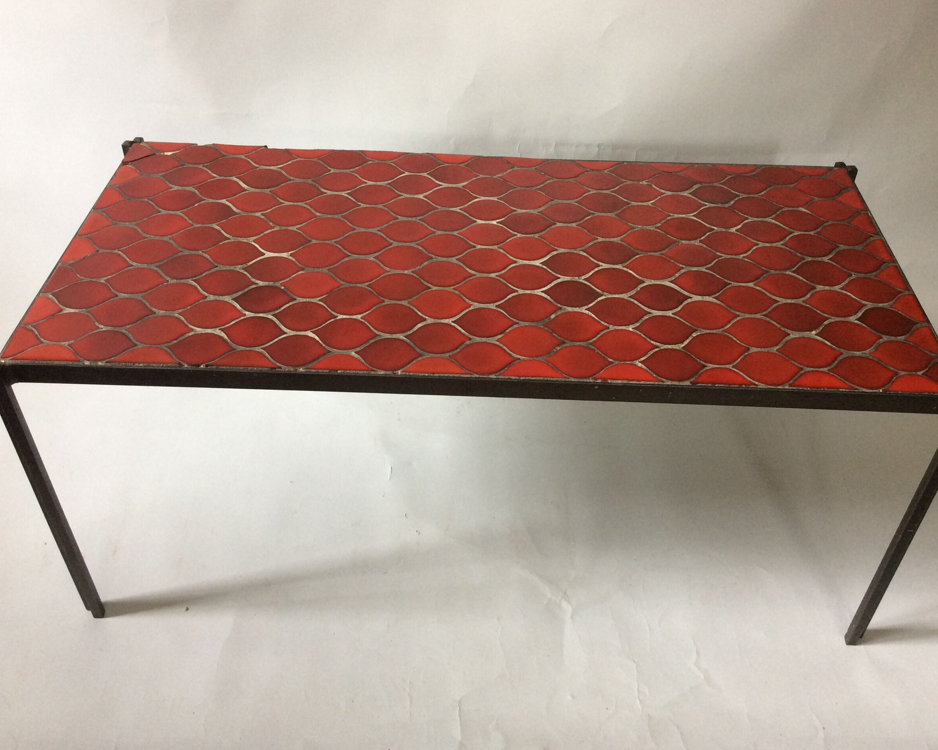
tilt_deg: -42.3
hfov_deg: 52.8
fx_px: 944
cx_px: 485
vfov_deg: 43.4
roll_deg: +0.0
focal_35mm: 34
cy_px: 372
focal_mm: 3.3
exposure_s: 1/25
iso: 80
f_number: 2.4
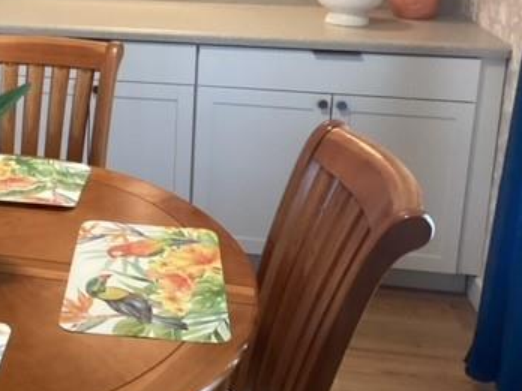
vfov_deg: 25.0
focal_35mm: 57
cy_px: 48
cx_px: 45
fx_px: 860
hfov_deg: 32.0
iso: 200
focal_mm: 3.3
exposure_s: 1/60
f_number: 2.4
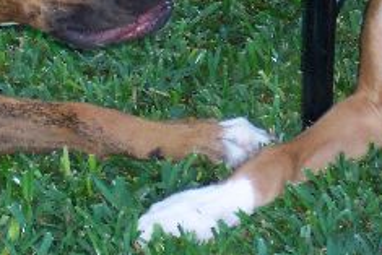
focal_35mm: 310
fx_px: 3291
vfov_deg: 4.4
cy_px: 6
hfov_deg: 6.6
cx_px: 171
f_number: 4.8
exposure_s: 1/90
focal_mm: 24
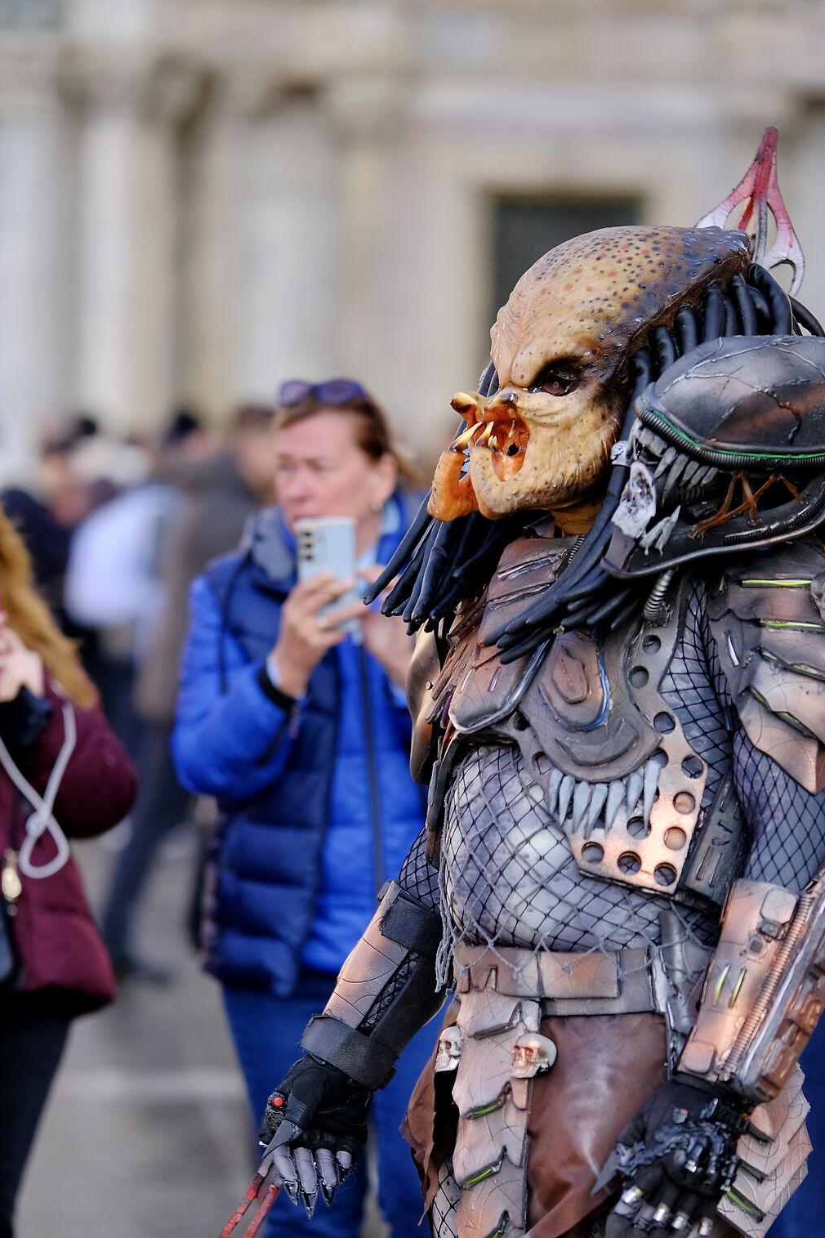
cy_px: 958
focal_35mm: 179
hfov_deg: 7.7
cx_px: 542
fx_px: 6153
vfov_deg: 11.5
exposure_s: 1/1800
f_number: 1.2
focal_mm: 75
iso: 160
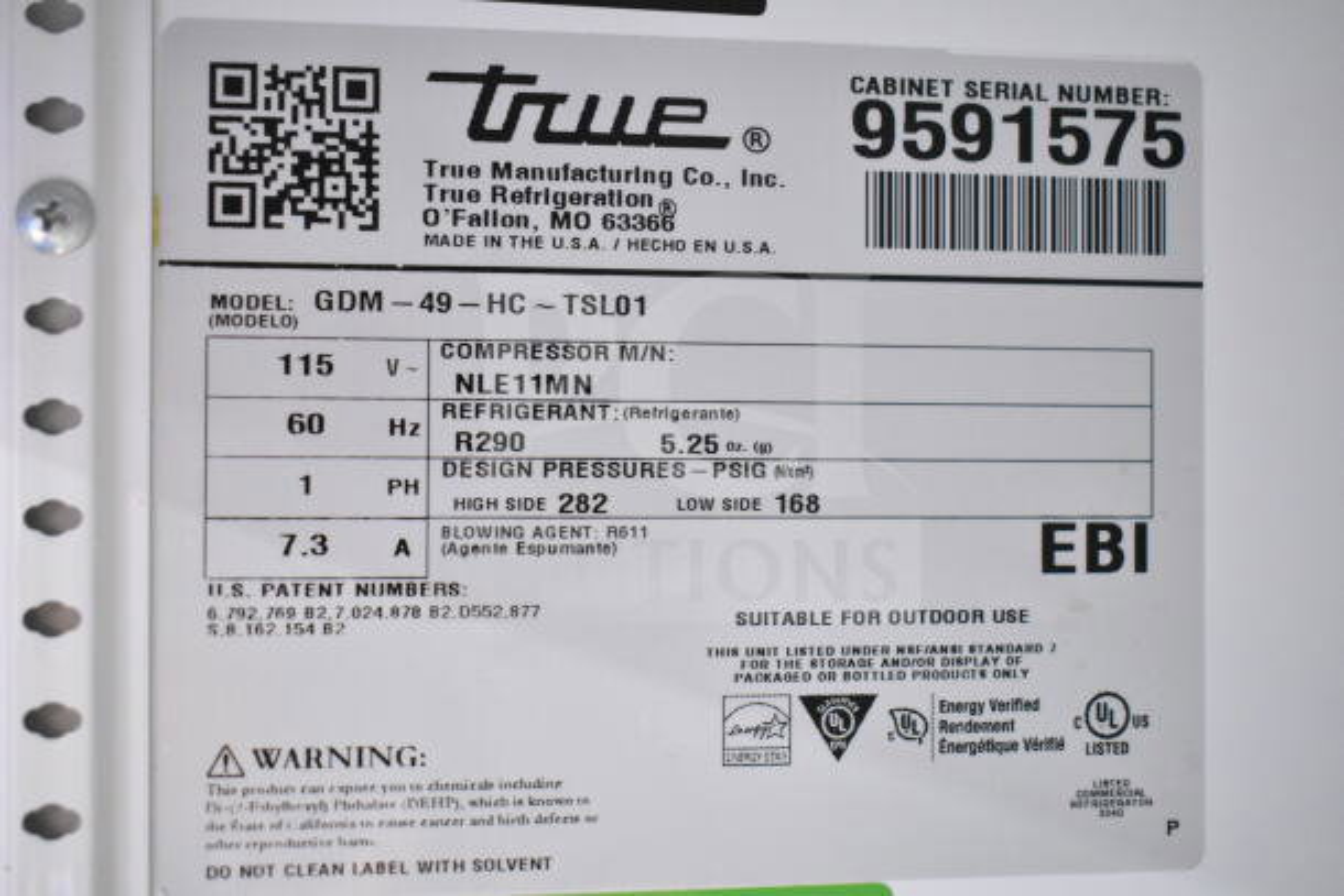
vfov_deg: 29.0
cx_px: 672
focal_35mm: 46
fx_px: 1736
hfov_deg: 42.3
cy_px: 448
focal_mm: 31
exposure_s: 1/50
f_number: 4.2
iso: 6400
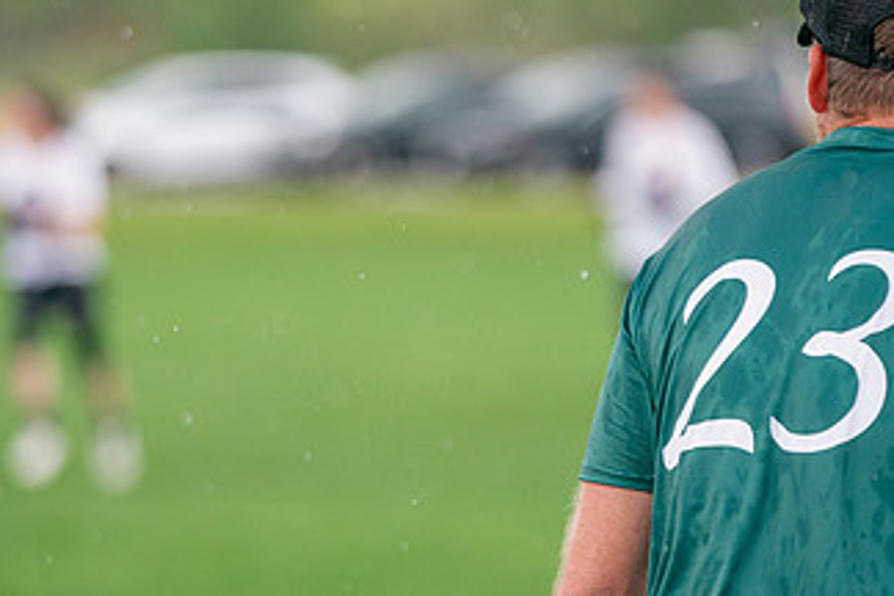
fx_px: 7598
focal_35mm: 306
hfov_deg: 6.7
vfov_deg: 4.5
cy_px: 335
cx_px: 436
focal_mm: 171
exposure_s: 1/2500
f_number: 2.8
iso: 640
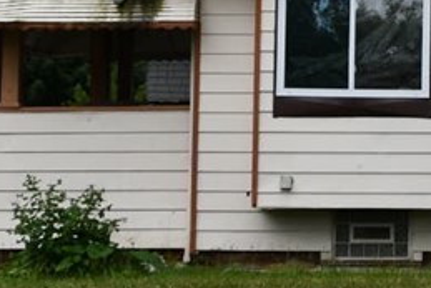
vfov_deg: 9.0
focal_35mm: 151
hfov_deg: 13.2
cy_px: 2
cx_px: 509
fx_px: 1809
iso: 200
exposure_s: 1/250
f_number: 6.3
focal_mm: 24
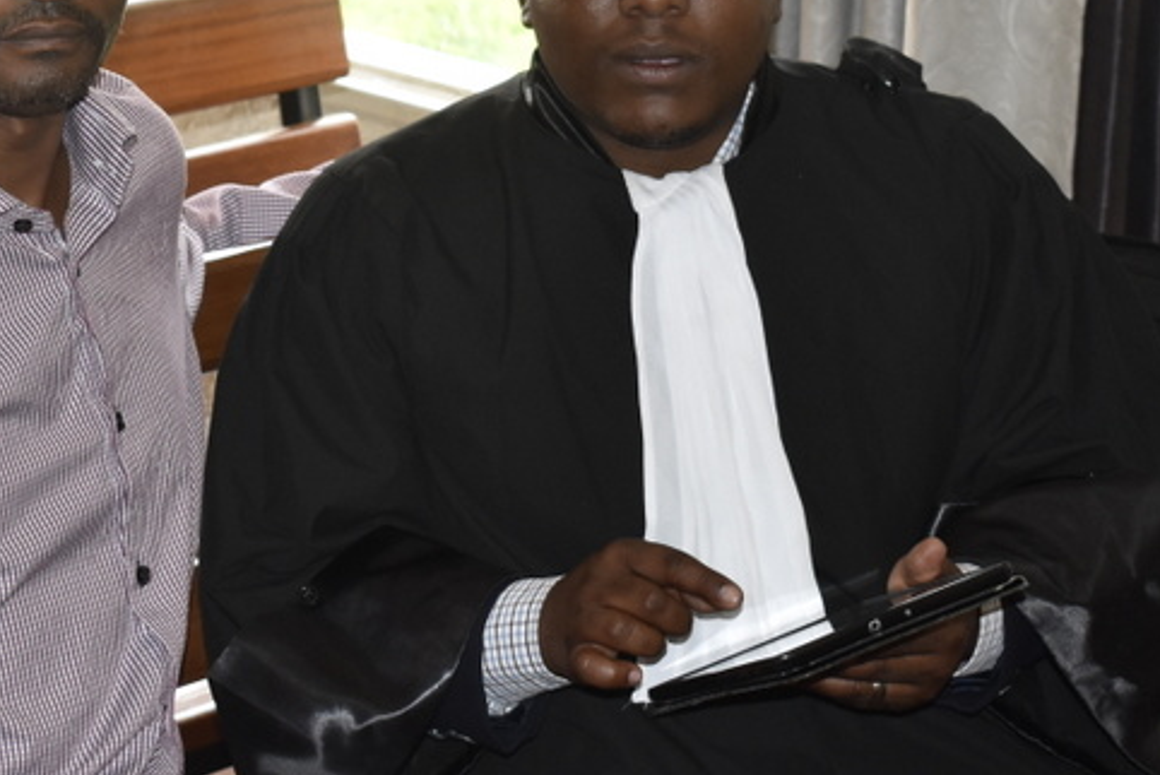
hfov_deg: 18.1
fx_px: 3611
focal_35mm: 112
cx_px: 296
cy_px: 173
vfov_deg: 12.2
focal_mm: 36
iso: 800
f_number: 5.6
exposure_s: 1/125
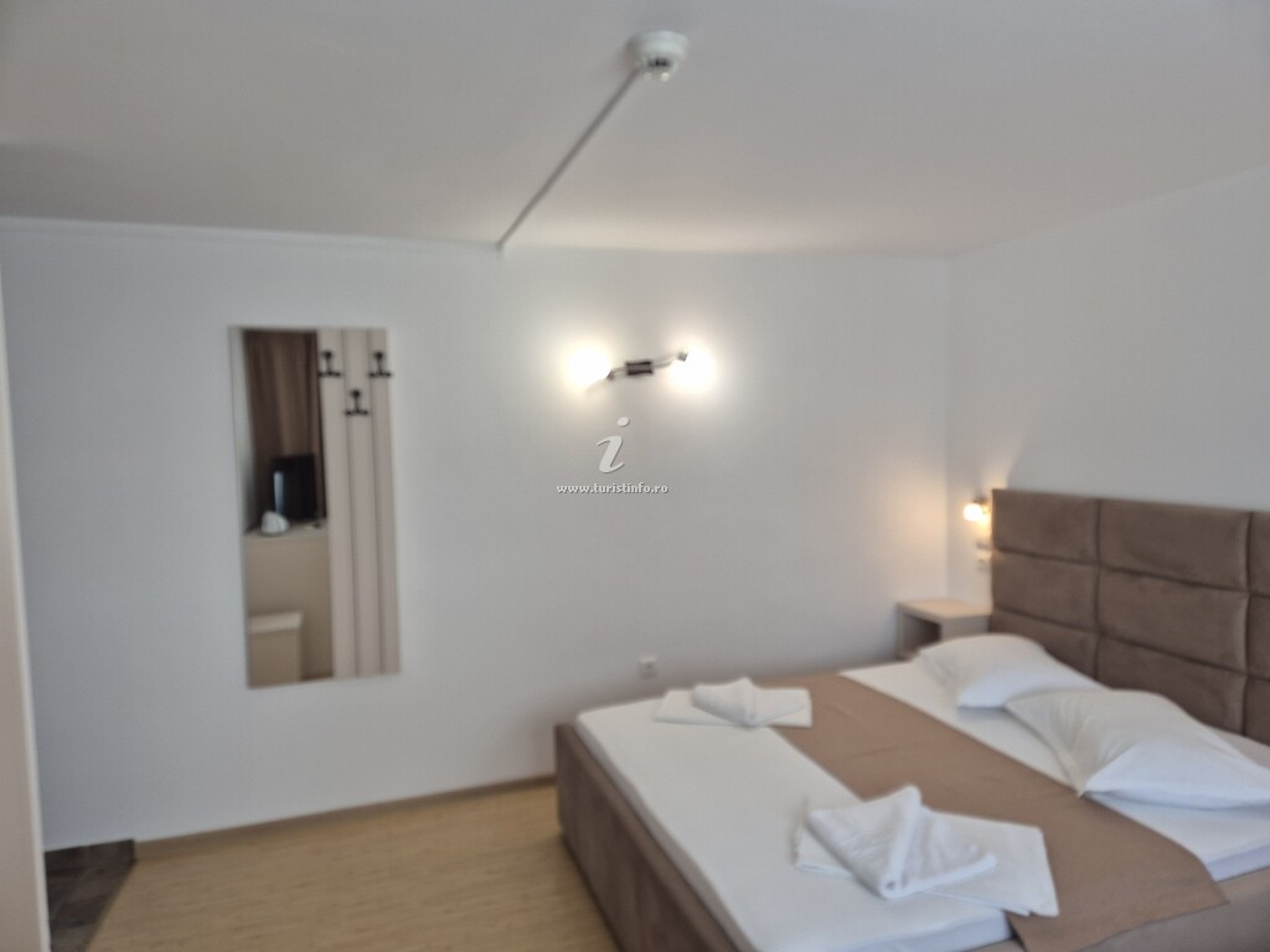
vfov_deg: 58.9
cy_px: 476
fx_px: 844
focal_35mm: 23
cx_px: 635
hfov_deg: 73.9
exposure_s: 1/100
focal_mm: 5.4
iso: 80
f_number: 1.8
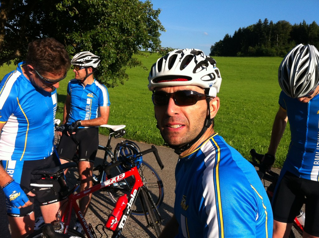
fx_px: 322
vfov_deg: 40.6
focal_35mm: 35
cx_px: 160
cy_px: 119
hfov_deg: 52.7
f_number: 2.8
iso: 80
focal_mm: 3.85
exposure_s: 1/1160
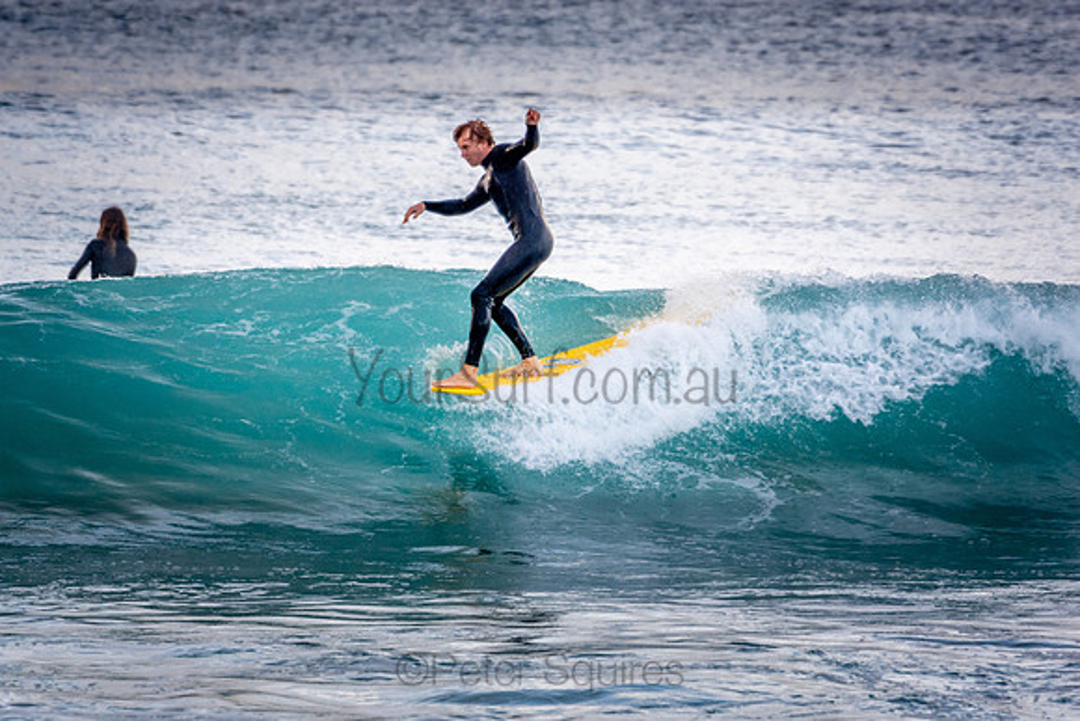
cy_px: 360
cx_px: 540
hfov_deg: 3.8
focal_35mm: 540
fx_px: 16203
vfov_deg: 2.5
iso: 450
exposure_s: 1/250
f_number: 5.6
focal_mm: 360
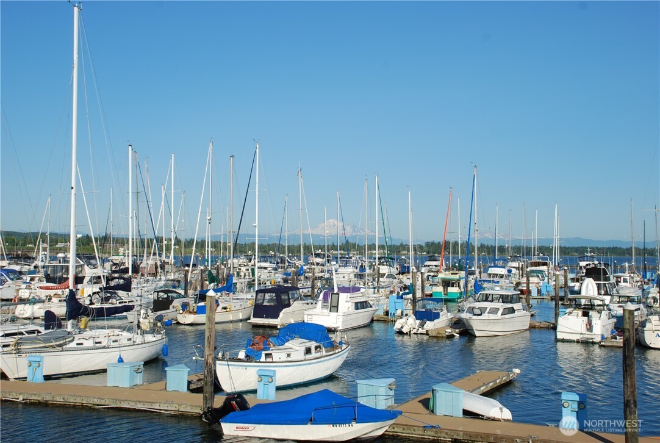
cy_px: 222
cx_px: 330
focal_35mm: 46
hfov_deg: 42.2
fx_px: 854
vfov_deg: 29.1
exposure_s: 1/250
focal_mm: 31
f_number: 10
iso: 100
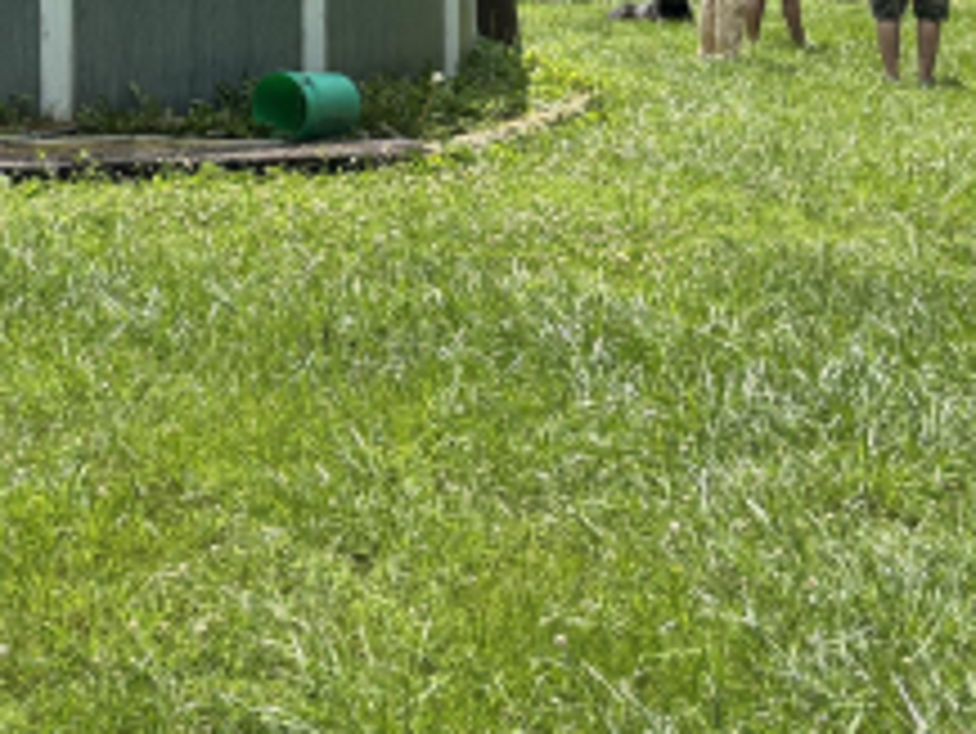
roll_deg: -0.8
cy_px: -212
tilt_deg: +2.2
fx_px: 2257
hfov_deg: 23.0
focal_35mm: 80
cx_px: -88
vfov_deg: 17.4
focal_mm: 5.96
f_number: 1.6
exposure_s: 1/2342
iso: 50
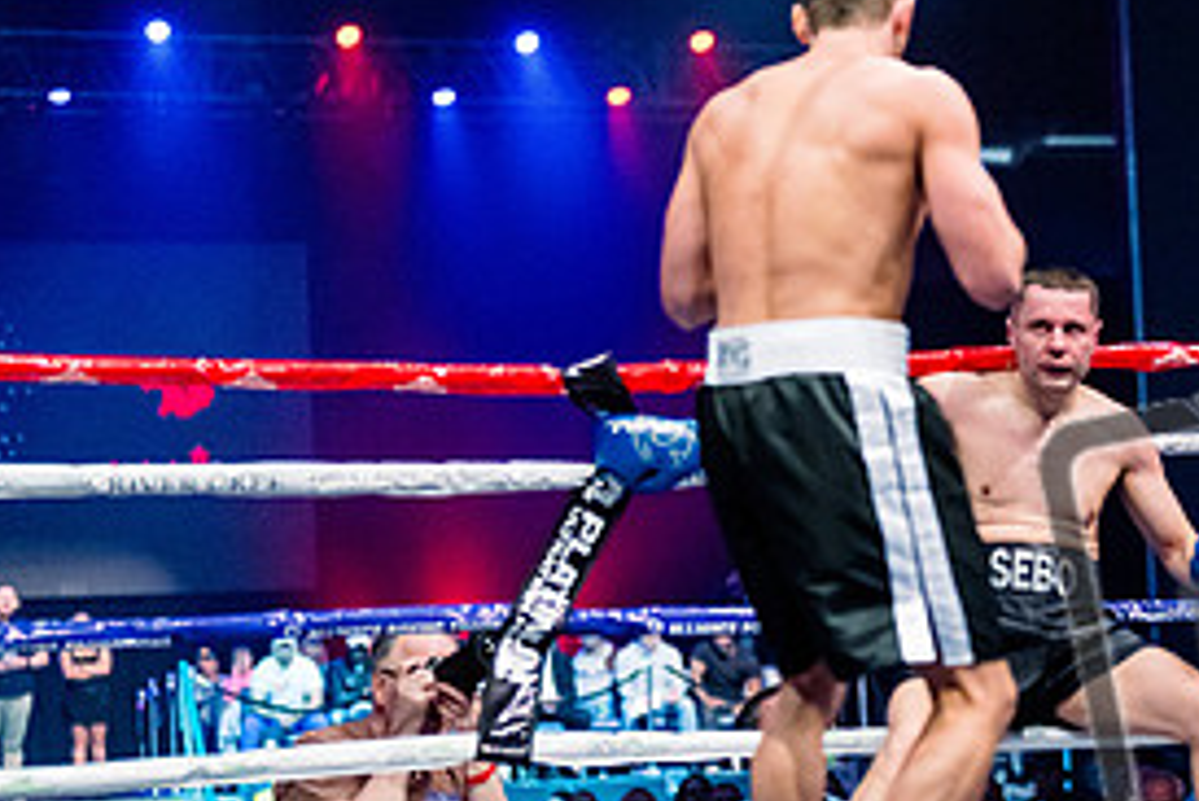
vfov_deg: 12.9
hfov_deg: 19.0
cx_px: 1050
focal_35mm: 106
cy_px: 497
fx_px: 3532
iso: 6400
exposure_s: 1/1600
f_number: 1.4
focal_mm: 50
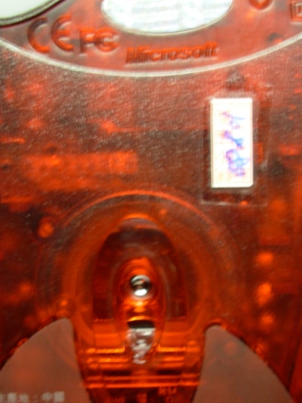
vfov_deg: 23.9
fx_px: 942
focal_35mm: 81
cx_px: 158
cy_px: 302
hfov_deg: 18.2
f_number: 2.9
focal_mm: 6.3
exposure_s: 1/6.3
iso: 50
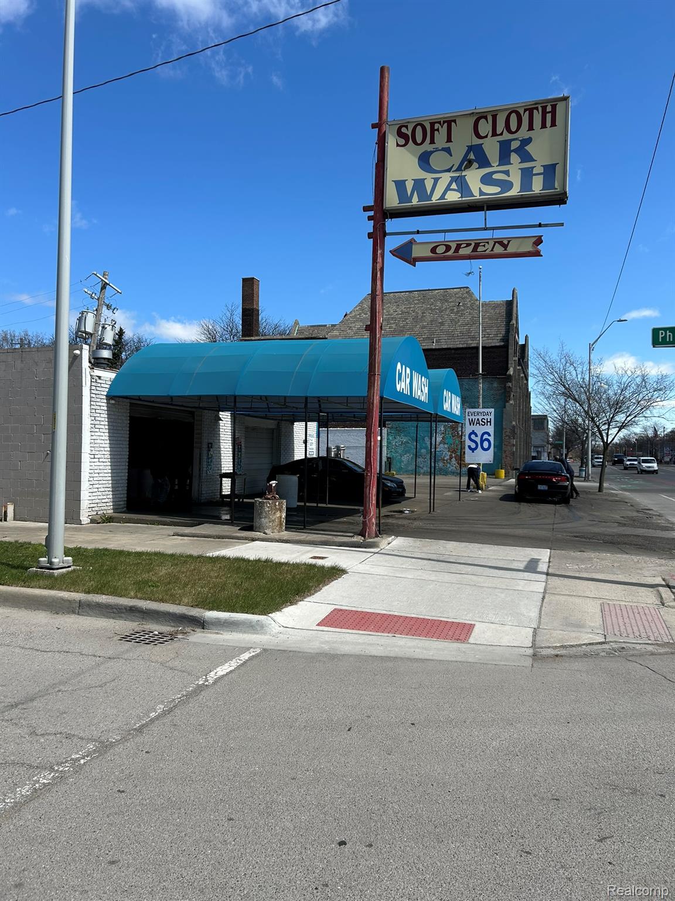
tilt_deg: +1.5
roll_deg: -0.6
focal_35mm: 26
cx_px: 338
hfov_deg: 53.1
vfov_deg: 67.3
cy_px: 450
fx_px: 676
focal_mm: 5.7
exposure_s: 1/4274
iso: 50
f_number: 1.5
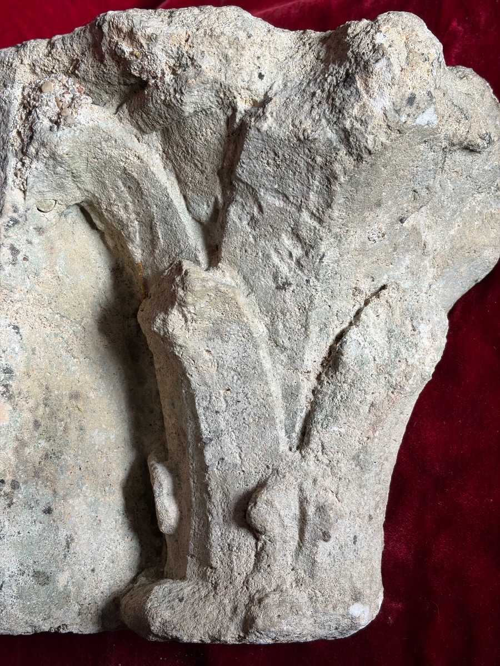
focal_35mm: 52
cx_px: 250
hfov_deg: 28.0
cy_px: 333
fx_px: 1001
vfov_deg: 36.8
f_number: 1.6
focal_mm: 5.96
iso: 50
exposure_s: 1/88
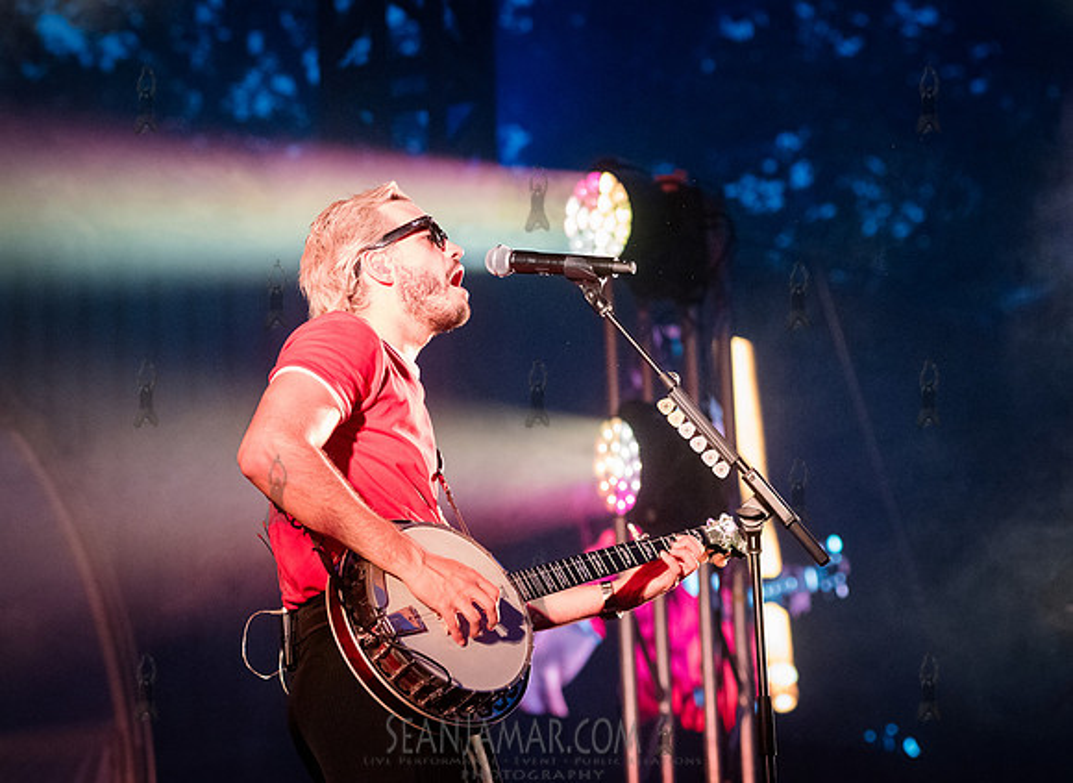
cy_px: 331
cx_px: 396
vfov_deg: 11.9
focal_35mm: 123
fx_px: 3762
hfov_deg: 16.2
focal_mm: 100
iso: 6400
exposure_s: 1/640
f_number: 4
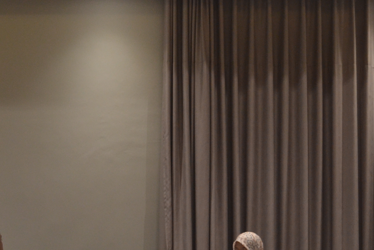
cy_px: 209
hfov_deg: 26.7
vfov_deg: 18.0
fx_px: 779
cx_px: 96
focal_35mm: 75
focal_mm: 26
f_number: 4
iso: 1400
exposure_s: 1/60
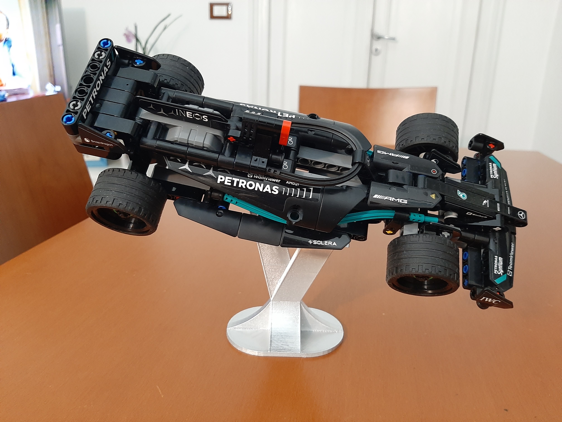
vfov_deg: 53.1
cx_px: 281
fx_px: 422
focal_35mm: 26
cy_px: 211
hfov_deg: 67.3
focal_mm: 3.93
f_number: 1.7
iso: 320
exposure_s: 1/25
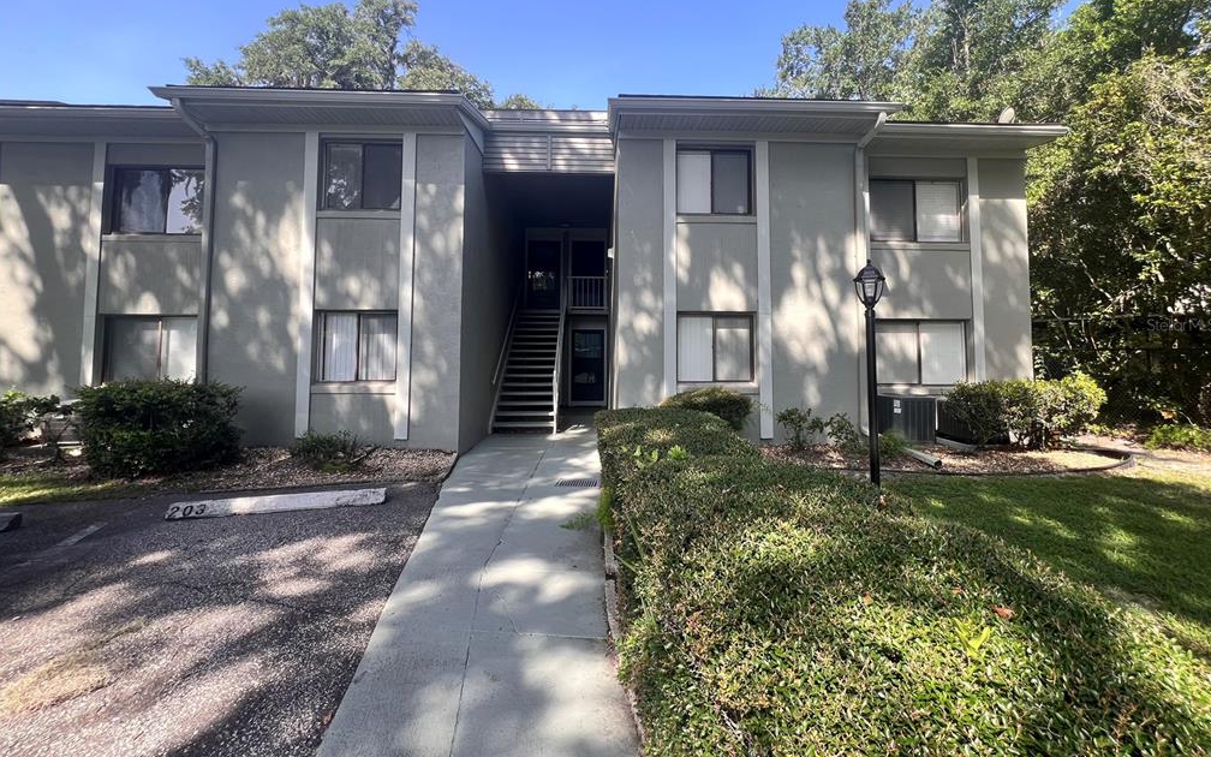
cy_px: 324
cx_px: 604
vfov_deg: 78.2
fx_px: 462
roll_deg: -0.1
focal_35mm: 14
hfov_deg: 105.3
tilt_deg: +2.9
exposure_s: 1/305
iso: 32
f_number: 1.8
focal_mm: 1.57
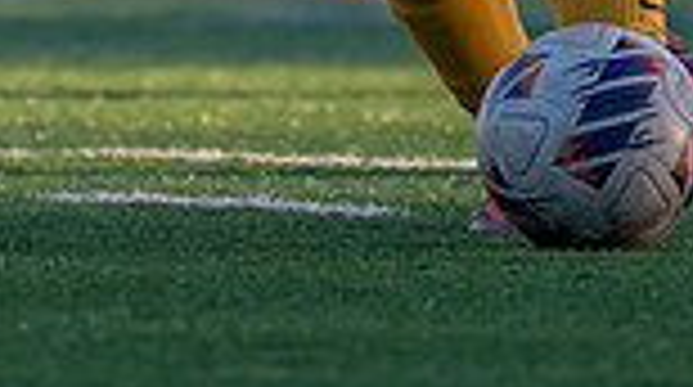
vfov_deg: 0.8
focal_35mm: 1522
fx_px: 27919
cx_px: -74
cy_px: -478
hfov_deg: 1.4
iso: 640
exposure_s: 1/3200
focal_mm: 200
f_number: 2.8
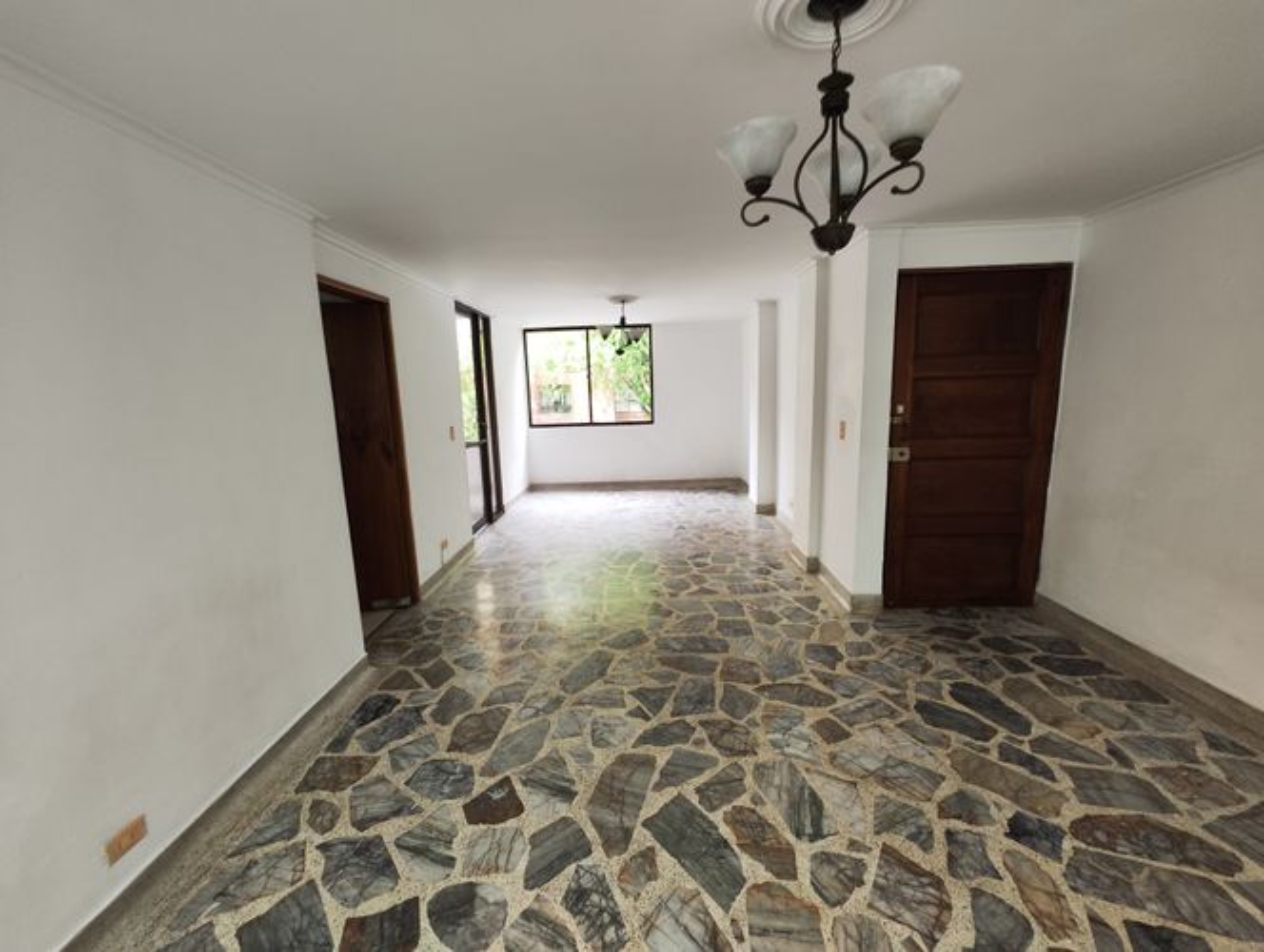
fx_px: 512
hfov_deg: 102.0
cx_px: 632
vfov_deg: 85.8
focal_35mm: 14
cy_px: 476
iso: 239
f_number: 2.2
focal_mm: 2.16
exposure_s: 1/30
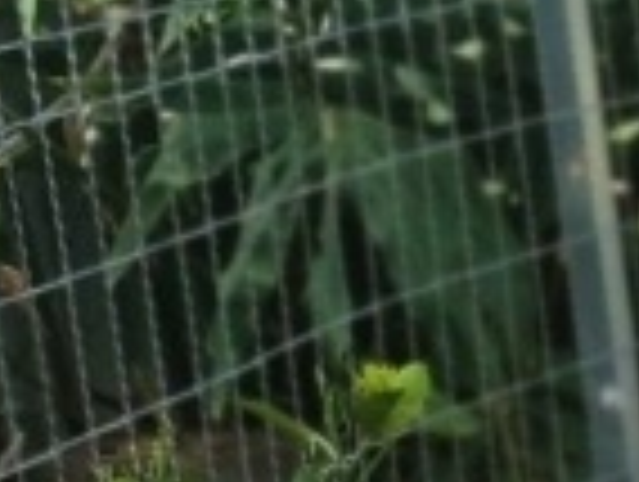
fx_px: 3513
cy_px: 842
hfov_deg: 8.6
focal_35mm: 190
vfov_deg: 7.6
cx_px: 1930
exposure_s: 1/1156
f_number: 1.8
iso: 50
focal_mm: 5.58
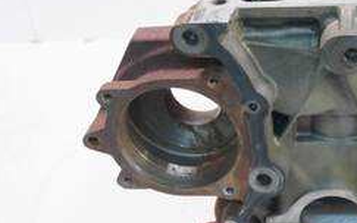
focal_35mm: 67
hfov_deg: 28.9
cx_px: 345
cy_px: 82
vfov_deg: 19.4
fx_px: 652
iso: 500
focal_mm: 16
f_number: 4
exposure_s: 1/60
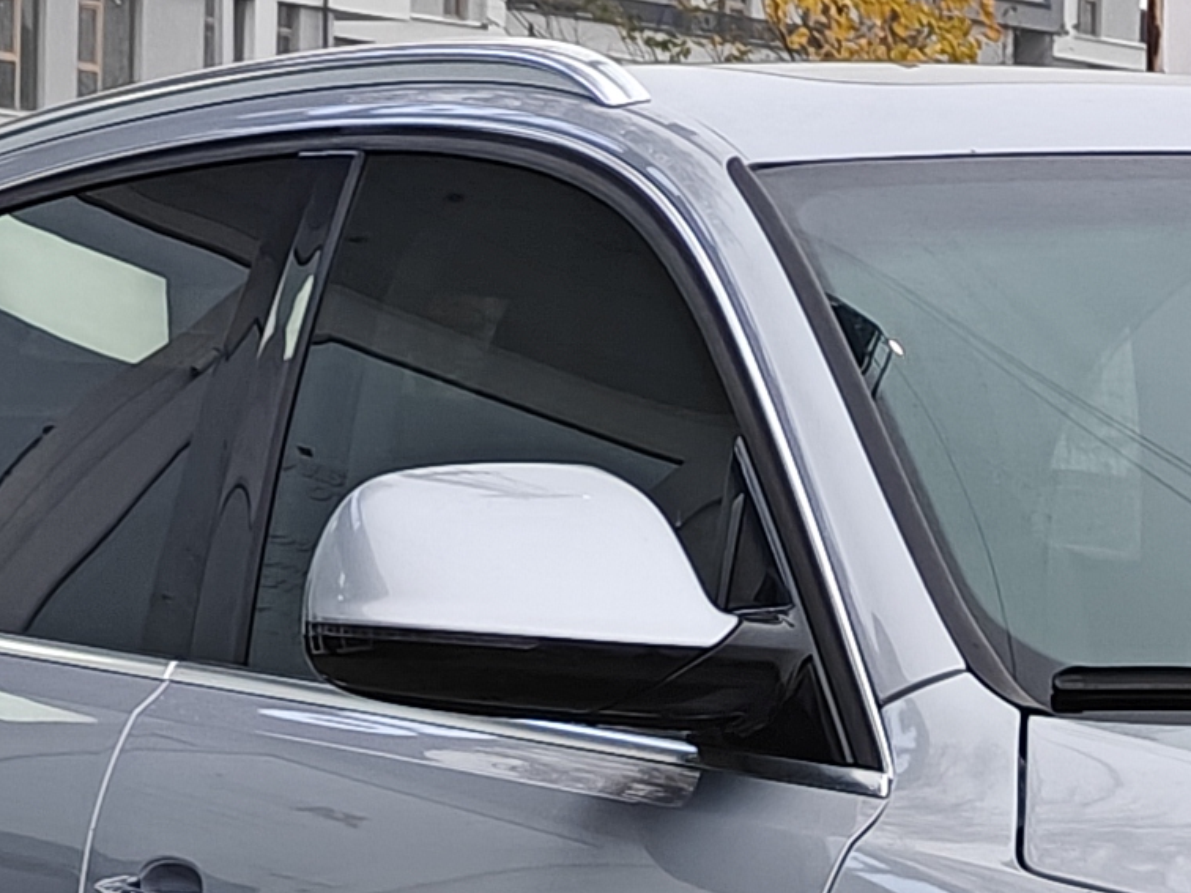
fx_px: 6709
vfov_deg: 7.5
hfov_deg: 9.9
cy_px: 1159
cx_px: 1612
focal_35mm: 195
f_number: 2
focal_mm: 7.08
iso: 125
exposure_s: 1/181
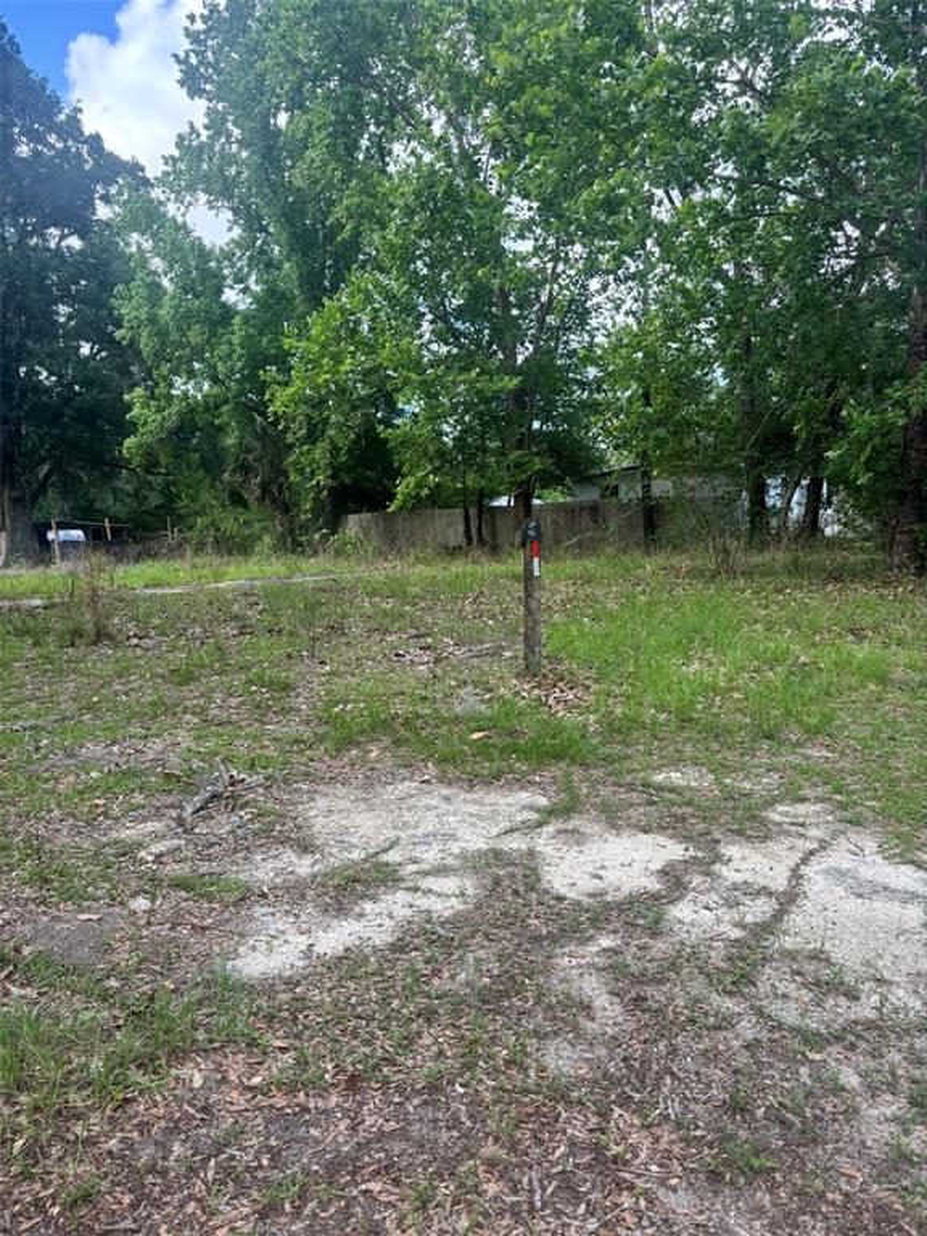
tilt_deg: -6.1
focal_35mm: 26
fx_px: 928
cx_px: 464
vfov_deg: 67.3
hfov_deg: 53.1
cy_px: 618
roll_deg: +0.5
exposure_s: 1/421
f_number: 1.6
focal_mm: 5.96
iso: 50
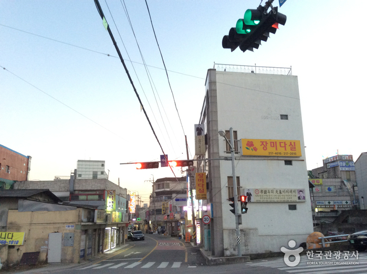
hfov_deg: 55.4
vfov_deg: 42.8
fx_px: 349
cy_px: 137
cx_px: 184
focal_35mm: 33
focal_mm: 3.3
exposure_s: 1/24
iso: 125
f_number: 2.4
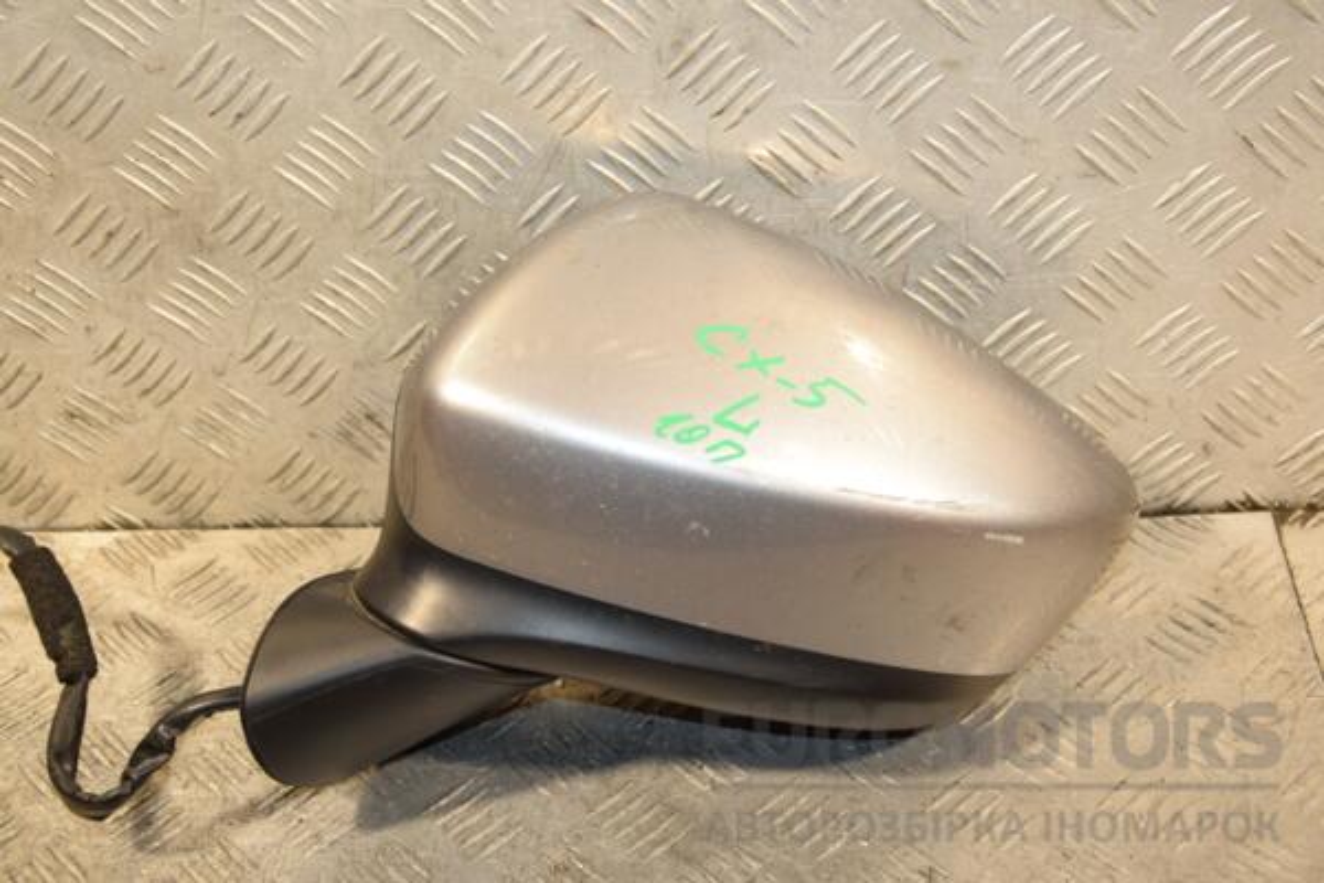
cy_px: 442
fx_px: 2096
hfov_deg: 35.1
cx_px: 662
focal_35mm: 57
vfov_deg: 23.8
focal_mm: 38
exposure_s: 1/160
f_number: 5
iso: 800
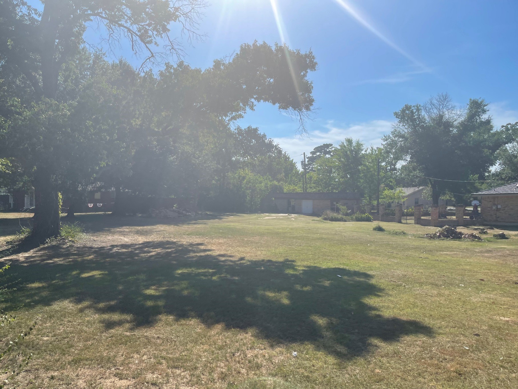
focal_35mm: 26
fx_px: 389
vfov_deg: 53.1
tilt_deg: -0.6
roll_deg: +0.0
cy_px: 194
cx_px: 259
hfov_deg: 67.3
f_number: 1.6
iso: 32
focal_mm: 5.1
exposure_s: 1/6579
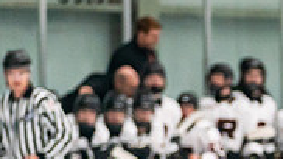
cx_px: 297
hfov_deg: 3.4
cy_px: 255
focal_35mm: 642
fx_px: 4813
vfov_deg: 1.9
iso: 3200
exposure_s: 1/1250
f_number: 2.8
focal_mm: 148
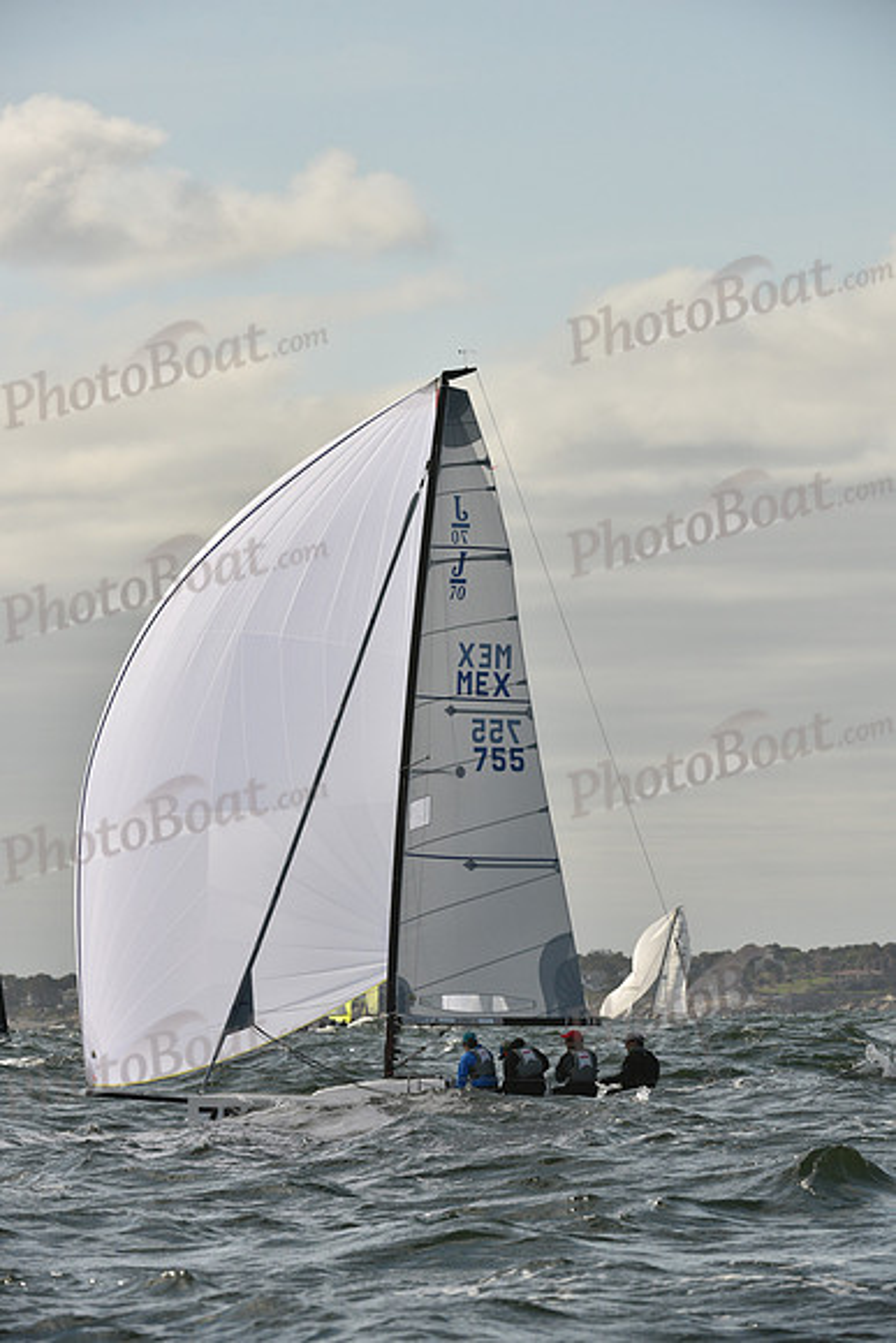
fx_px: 7462
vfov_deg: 10.3
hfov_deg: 6.9
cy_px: 672
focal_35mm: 200
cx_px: 448
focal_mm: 200
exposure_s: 1/1250
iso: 320
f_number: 9
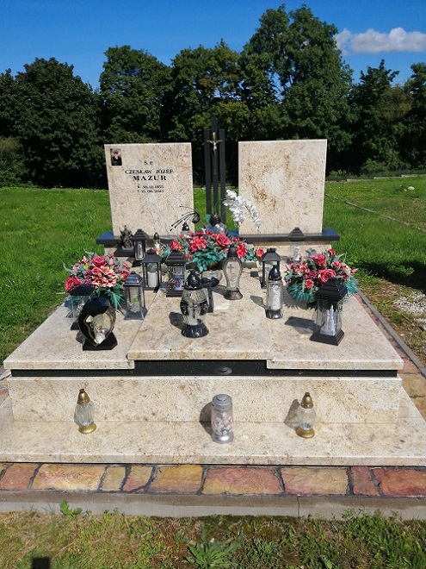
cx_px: 213
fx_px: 427
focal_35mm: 26
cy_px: 284
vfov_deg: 67.3
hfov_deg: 53.1
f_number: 1.8
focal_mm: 3.6
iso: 50
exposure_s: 1/4065
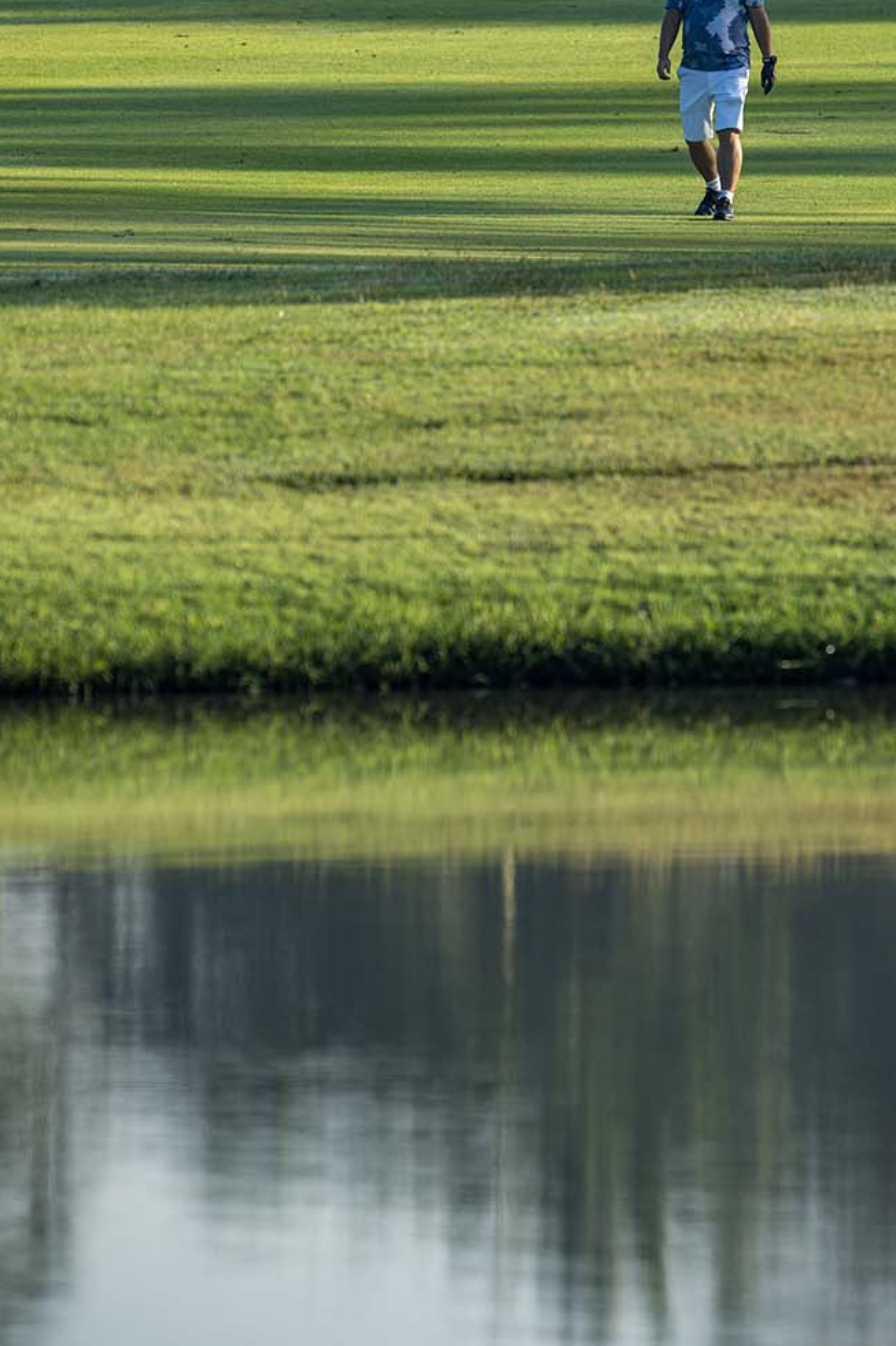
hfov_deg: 2.3
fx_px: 21958
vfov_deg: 3.5
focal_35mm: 588
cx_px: 639
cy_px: 456
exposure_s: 1/800
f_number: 4.5
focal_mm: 400
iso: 160
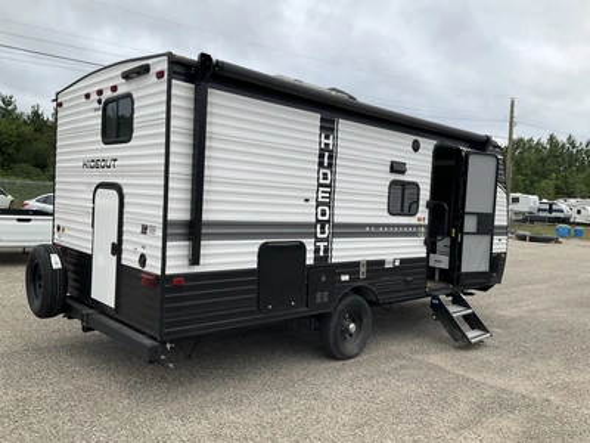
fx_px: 494
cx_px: 295
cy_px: 222
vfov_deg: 48.2
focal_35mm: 29
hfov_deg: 61.7
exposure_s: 1/365
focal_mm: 3
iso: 25
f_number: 1.8
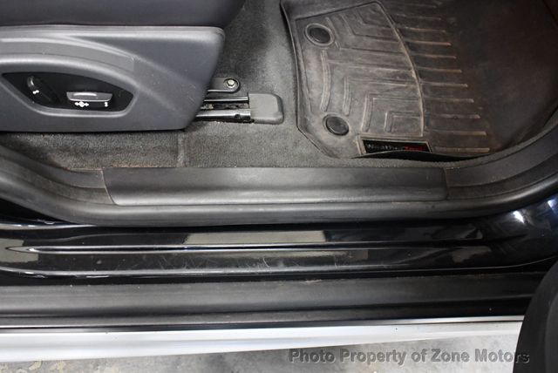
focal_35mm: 36
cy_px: 186
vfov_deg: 36.9
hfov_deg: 53.1
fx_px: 558
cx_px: 279
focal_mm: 18
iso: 4500
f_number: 3.5
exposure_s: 1/60
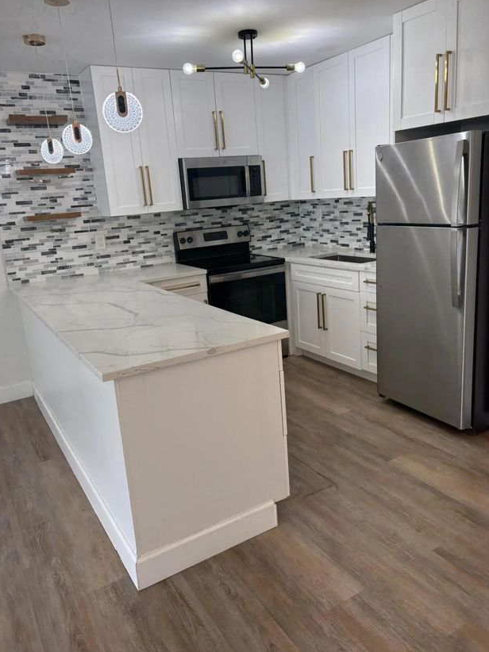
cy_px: 316
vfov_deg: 65.3
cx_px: 237
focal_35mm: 27
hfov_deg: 51.3
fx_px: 509
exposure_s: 1/153
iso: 64
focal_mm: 5.96
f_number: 1.6
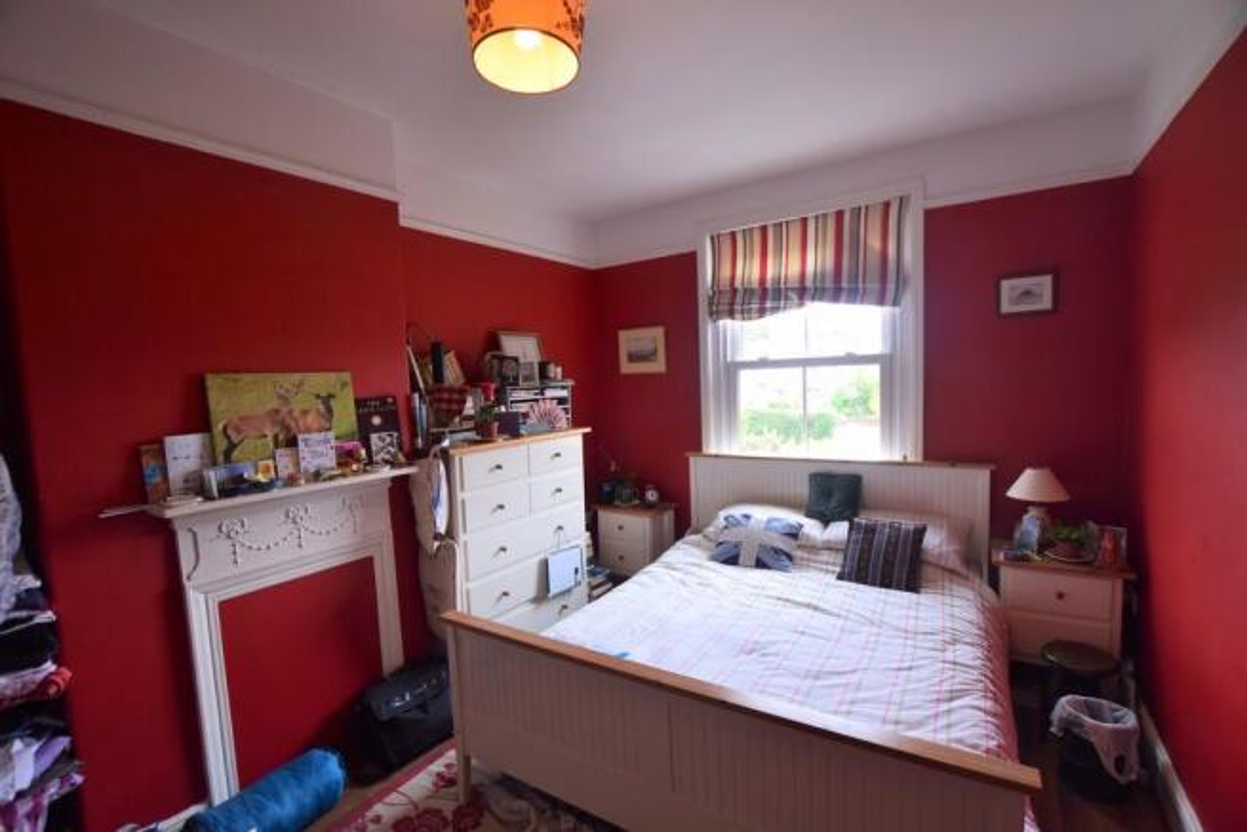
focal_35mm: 15
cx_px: 624
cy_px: 416
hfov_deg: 100.4
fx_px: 520
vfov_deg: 77.4
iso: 400
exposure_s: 1/60
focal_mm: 10
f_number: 5
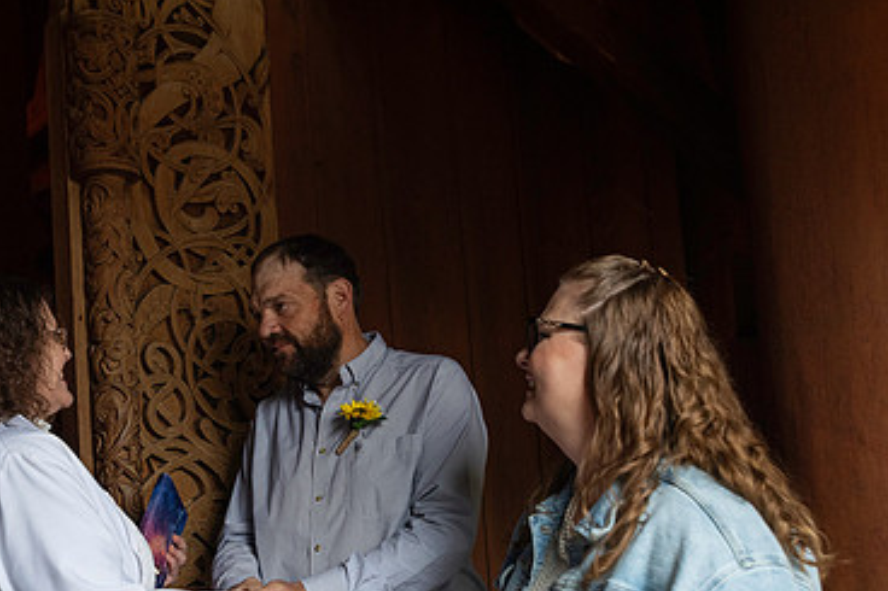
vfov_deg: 32.0
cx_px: 333
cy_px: 443
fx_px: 1011
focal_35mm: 41
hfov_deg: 47.0
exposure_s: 1/125
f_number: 4
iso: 800
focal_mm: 26
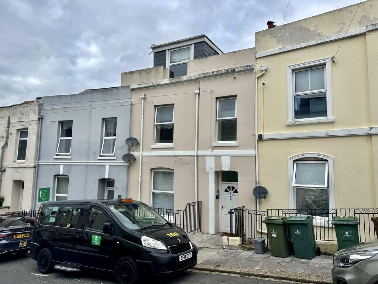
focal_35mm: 24
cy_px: 142
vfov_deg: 56.8
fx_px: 262
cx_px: 189
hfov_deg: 71.6
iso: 80
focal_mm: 6.76
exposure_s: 1/2331
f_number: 1.78
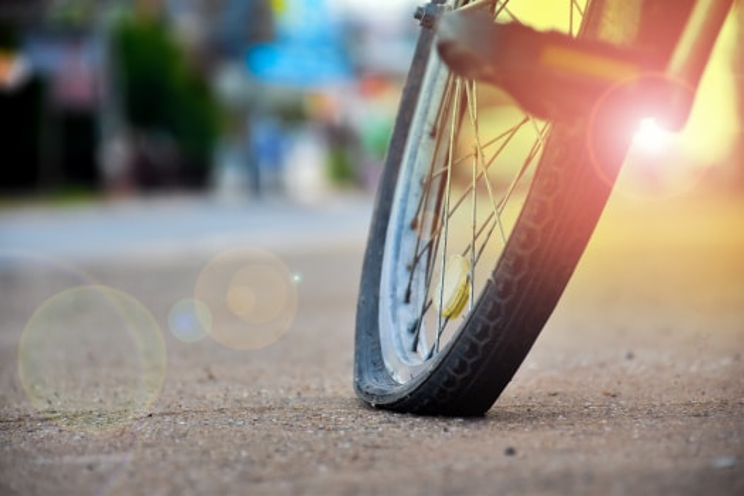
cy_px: 248
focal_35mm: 210
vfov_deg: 6.5
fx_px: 4340
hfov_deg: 9.8
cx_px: 372
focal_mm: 140
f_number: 5.6
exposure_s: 1/400
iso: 1000
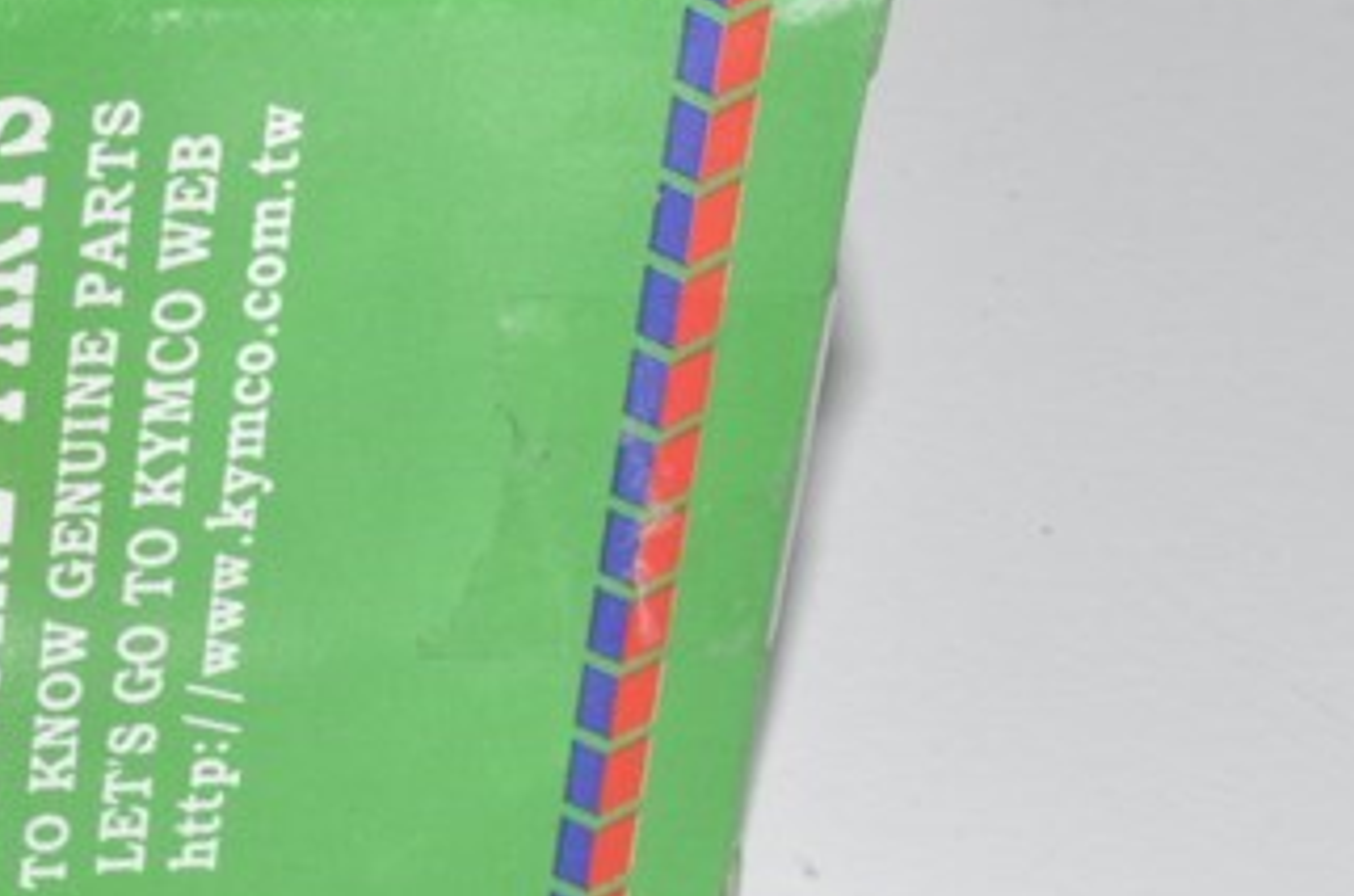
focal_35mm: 211
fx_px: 7916
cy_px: 1308
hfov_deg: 9.6
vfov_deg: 6.4
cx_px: -366
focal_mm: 40
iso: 200
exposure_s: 1/200
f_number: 25
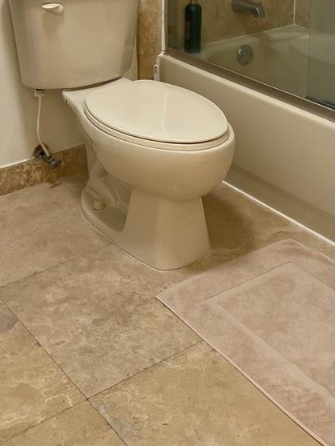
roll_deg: +1.3
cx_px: 87
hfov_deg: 25.8
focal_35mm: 56
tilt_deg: -11.2
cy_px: -14
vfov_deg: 31.4
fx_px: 722
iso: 64
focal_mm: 4.25
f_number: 1.8
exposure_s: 1/60
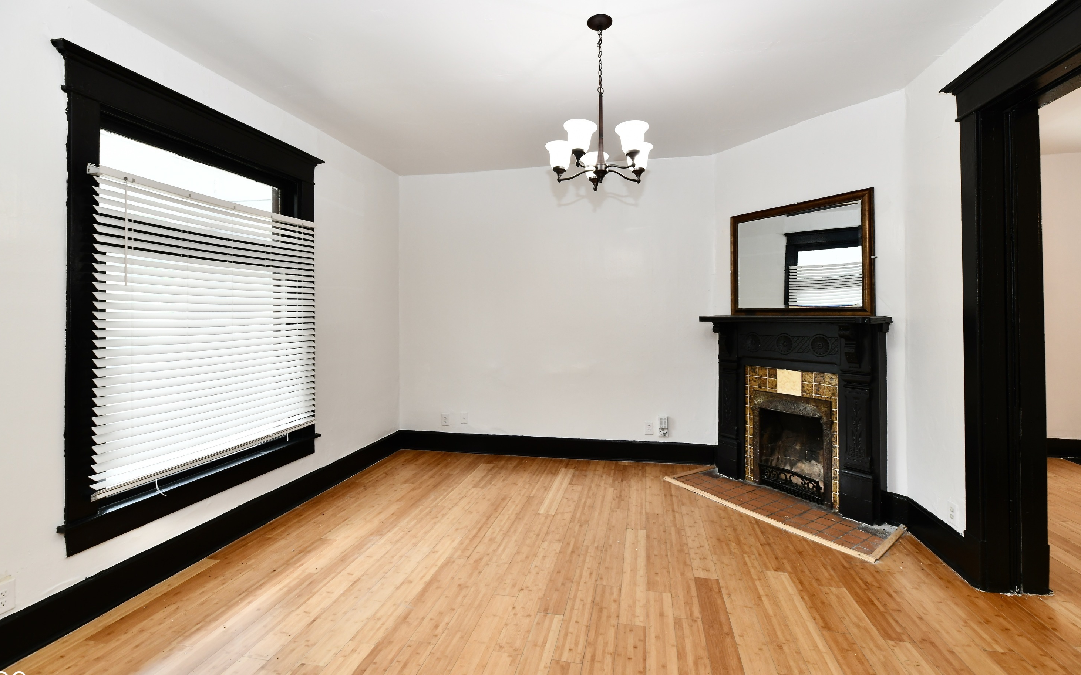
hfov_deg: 101.5
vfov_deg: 74.8
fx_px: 442
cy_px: 326
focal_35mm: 15
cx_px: 546
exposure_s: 1/60
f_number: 6.3
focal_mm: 14
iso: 640
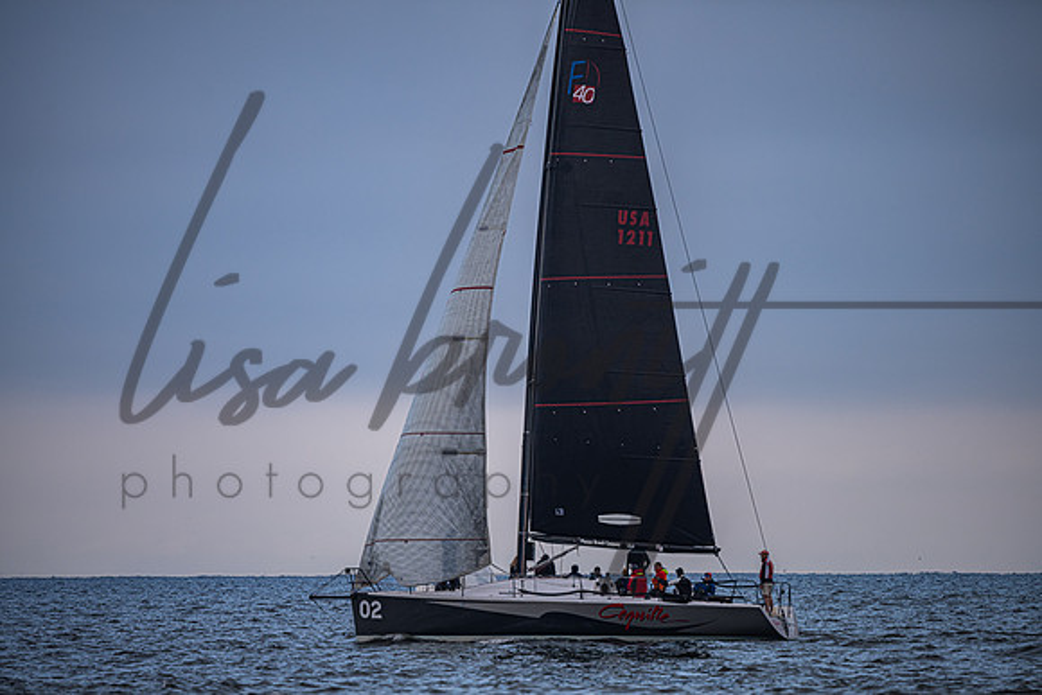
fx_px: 11580
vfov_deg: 3.4
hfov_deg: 5.2
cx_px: 521
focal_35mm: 400
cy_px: 348
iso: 400
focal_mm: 400
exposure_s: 1/800
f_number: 5.6
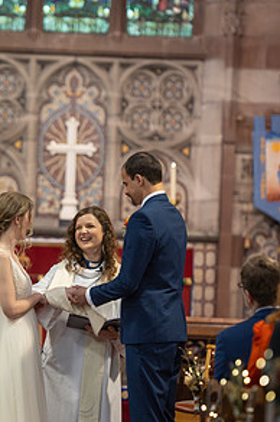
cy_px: 262
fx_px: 2795
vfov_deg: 8.6
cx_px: 66
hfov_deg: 5.7
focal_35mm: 239
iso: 1600
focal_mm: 155
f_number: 2.8
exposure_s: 1/125
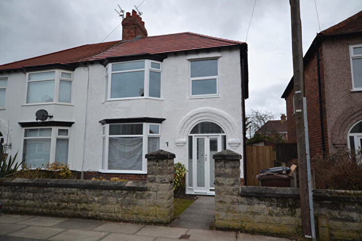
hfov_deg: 73.7
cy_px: 120
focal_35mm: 24
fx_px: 241
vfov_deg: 53.2
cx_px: 181
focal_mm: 16
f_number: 5.6
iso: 100
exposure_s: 1/125
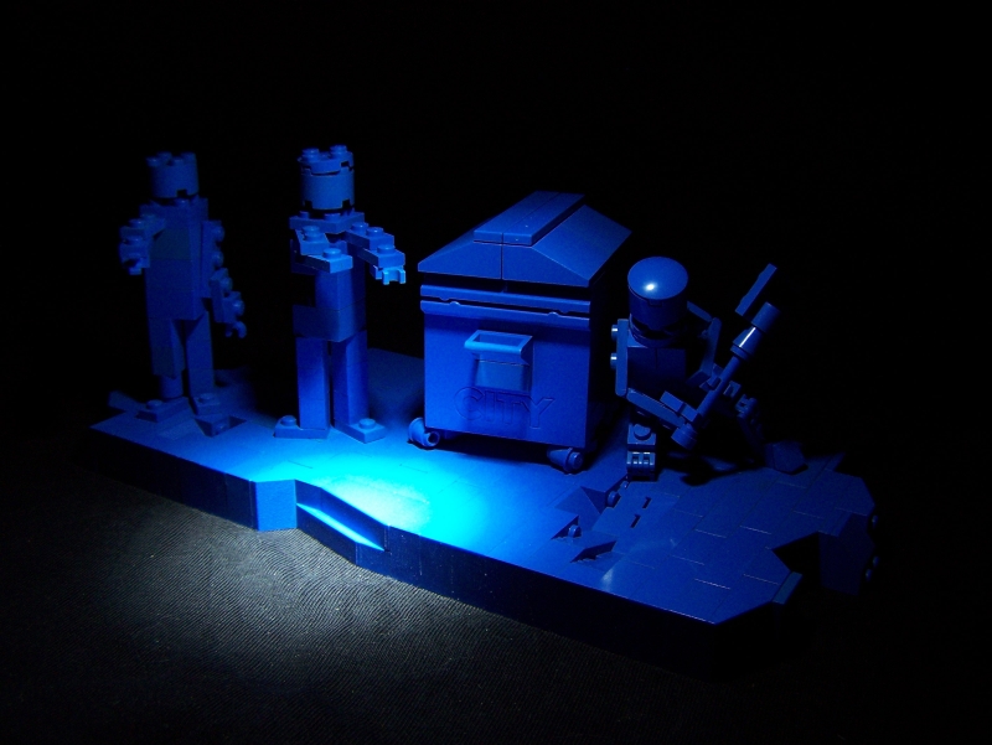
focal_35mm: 38
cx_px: 496
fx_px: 1090
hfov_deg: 49.0
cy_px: 372
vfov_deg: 37.8
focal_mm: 6.3
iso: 160
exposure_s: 1/8
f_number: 2.8
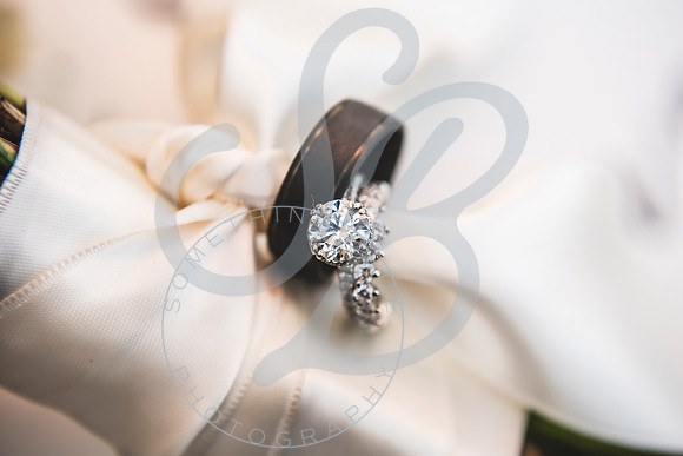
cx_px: 342
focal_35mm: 60
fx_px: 1139
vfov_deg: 22.6
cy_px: 228
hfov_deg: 33.4
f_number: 5.6
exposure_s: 1/160
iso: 100
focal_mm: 60
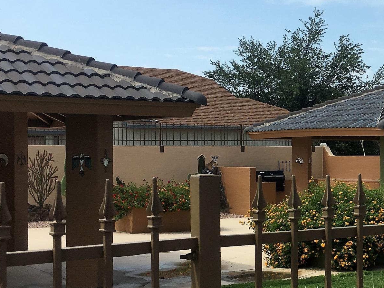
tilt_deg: +0.7
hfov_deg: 25.0
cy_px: 149
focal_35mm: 73
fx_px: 810
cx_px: 413
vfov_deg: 20.2
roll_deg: +0.1
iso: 25
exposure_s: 1/1789
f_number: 2.2
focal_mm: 4.15
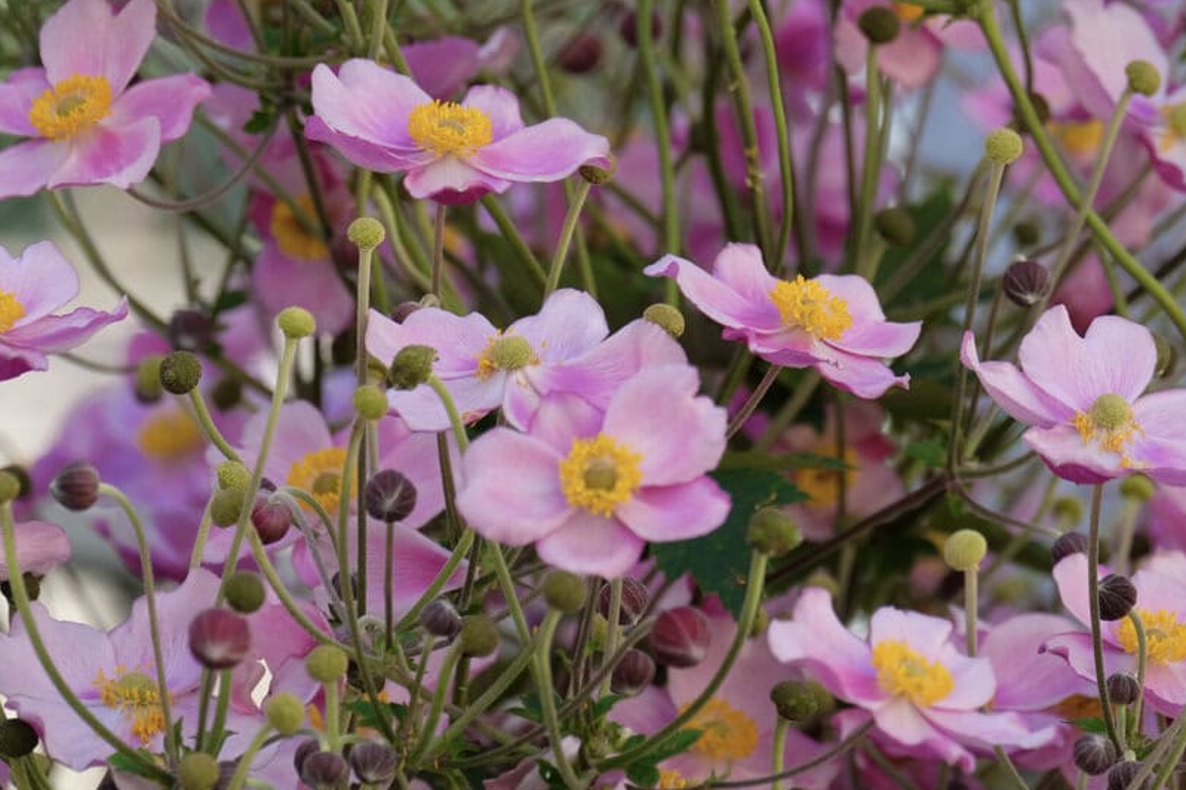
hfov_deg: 5.4
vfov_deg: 3.6
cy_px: 185
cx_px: 676
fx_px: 12548
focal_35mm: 381
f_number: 6.2
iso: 200
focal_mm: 161.8
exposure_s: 1/170
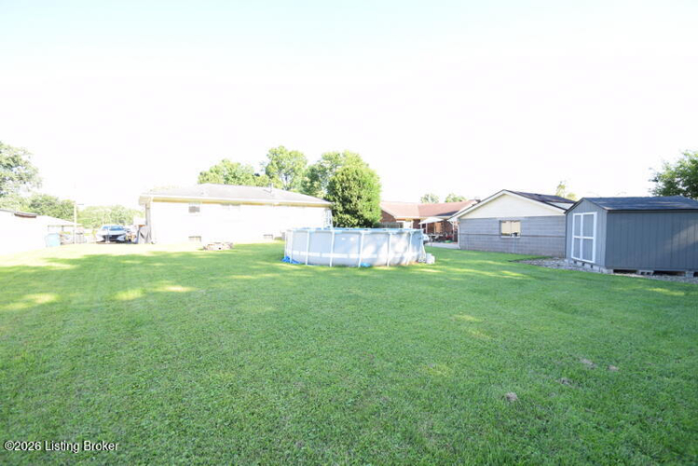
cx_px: 349
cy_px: 233
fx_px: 291
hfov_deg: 100.4
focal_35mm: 15
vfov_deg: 77.4
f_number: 7.1
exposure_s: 1/200
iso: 400
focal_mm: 10
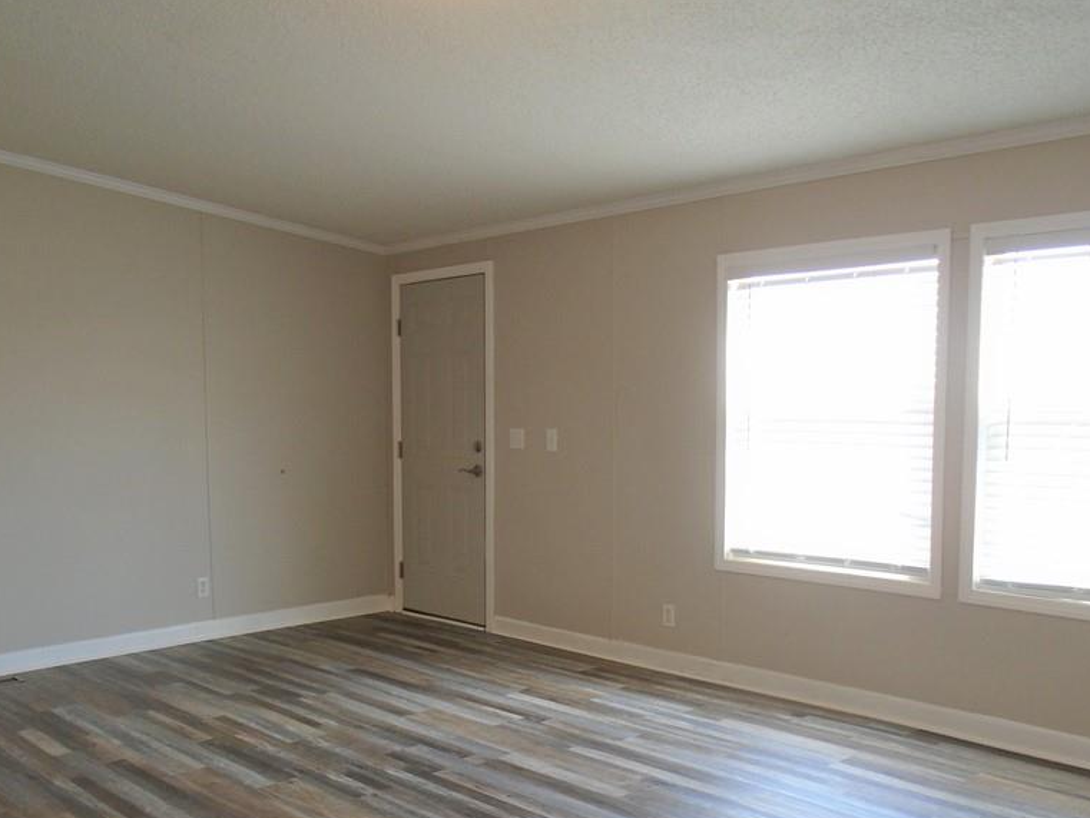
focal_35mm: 35
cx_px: 533
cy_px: 519
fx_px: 1102
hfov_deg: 52.6
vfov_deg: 40.4
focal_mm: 4.6
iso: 100
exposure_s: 1/30
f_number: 3.2
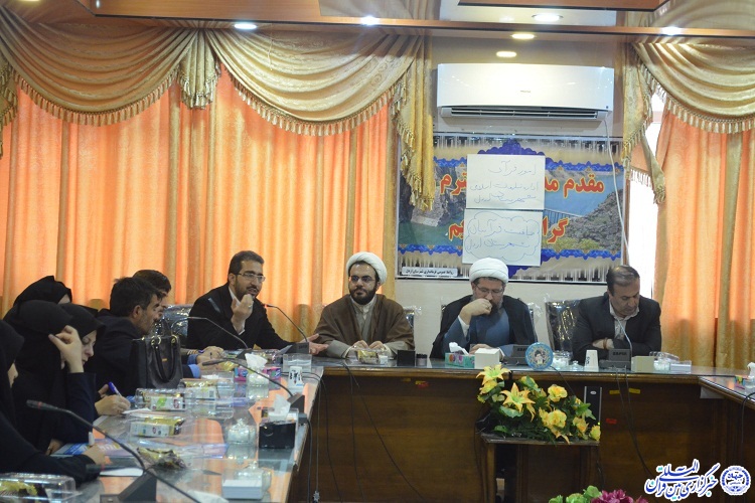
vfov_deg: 16.6
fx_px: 1730
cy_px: 252
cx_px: 378
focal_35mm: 82
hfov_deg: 24.6
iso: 2000
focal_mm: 55
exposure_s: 1/30
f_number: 5.6
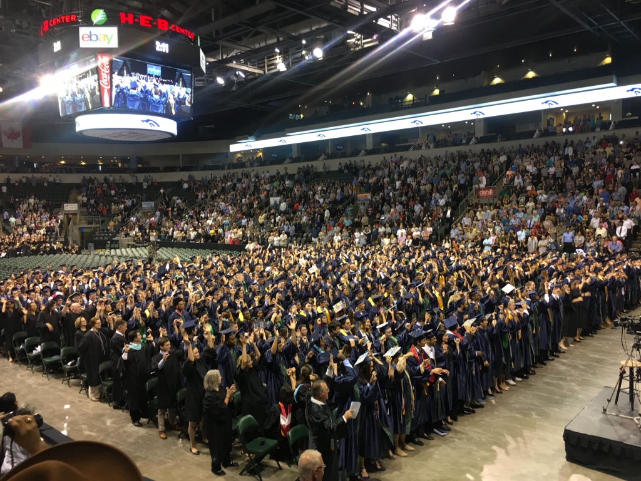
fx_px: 537
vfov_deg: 48.2
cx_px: 320
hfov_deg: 61.7
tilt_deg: -4.6
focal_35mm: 29
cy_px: 240
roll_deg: +2.2
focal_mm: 4.15
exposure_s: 1/30
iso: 64
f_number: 2.2
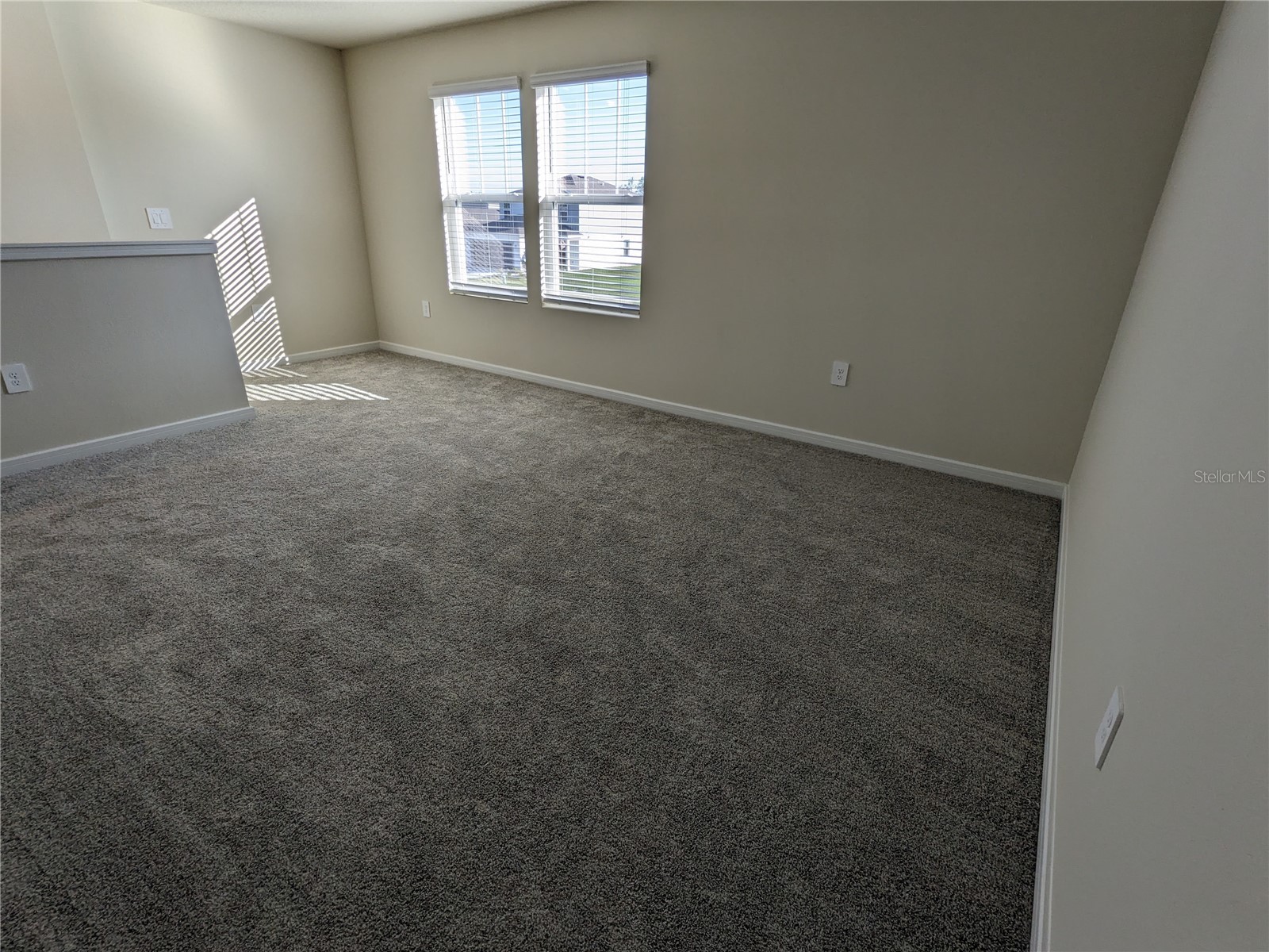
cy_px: 476
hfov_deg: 94.5
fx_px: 587
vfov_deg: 78.1
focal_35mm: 16
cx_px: 634
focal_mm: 2.22
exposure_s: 1/176
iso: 28
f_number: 2.2
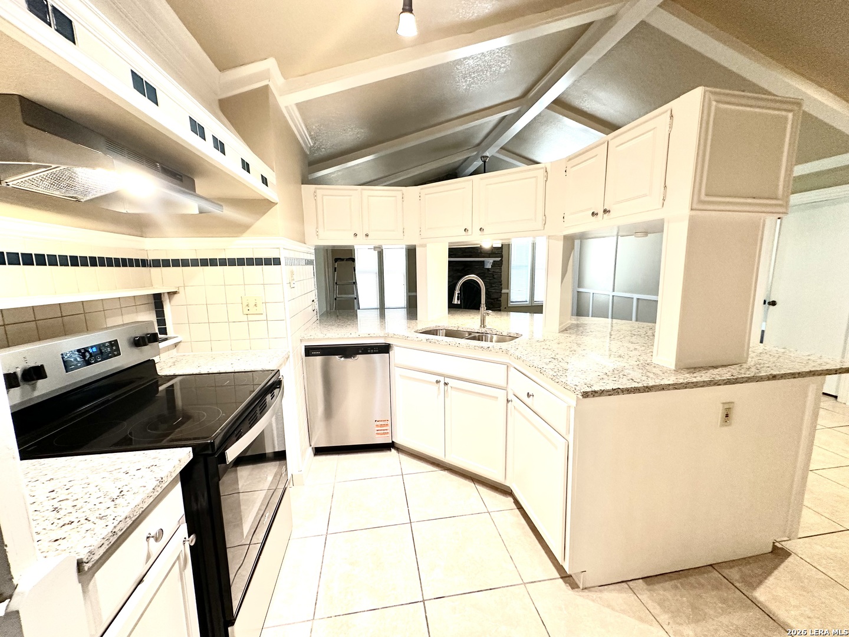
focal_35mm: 14
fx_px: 343
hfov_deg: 102.1
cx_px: 424
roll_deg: +1.0
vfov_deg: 85.7
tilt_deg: -8.6
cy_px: 318
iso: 200
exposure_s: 1/60
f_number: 2.2
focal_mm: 2.22
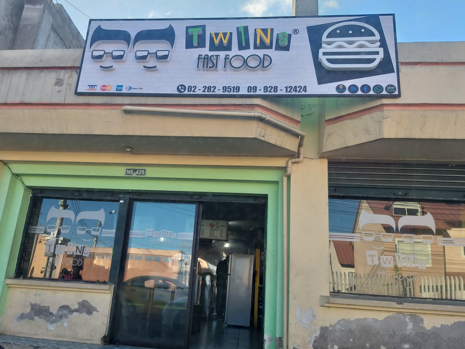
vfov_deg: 53.1
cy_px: 174
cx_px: 232
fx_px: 349
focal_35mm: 26
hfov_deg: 67.3
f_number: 1.7
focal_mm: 3.93
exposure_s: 1/408
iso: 40
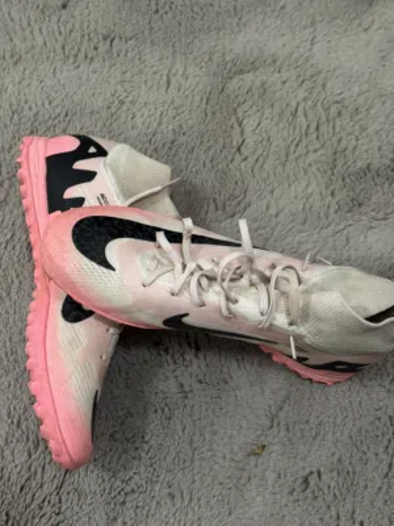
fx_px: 728
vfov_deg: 39.7
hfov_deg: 30.3
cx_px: 197
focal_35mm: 48
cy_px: 263
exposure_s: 1/33
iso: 320
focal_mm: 6.76
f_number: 1.78
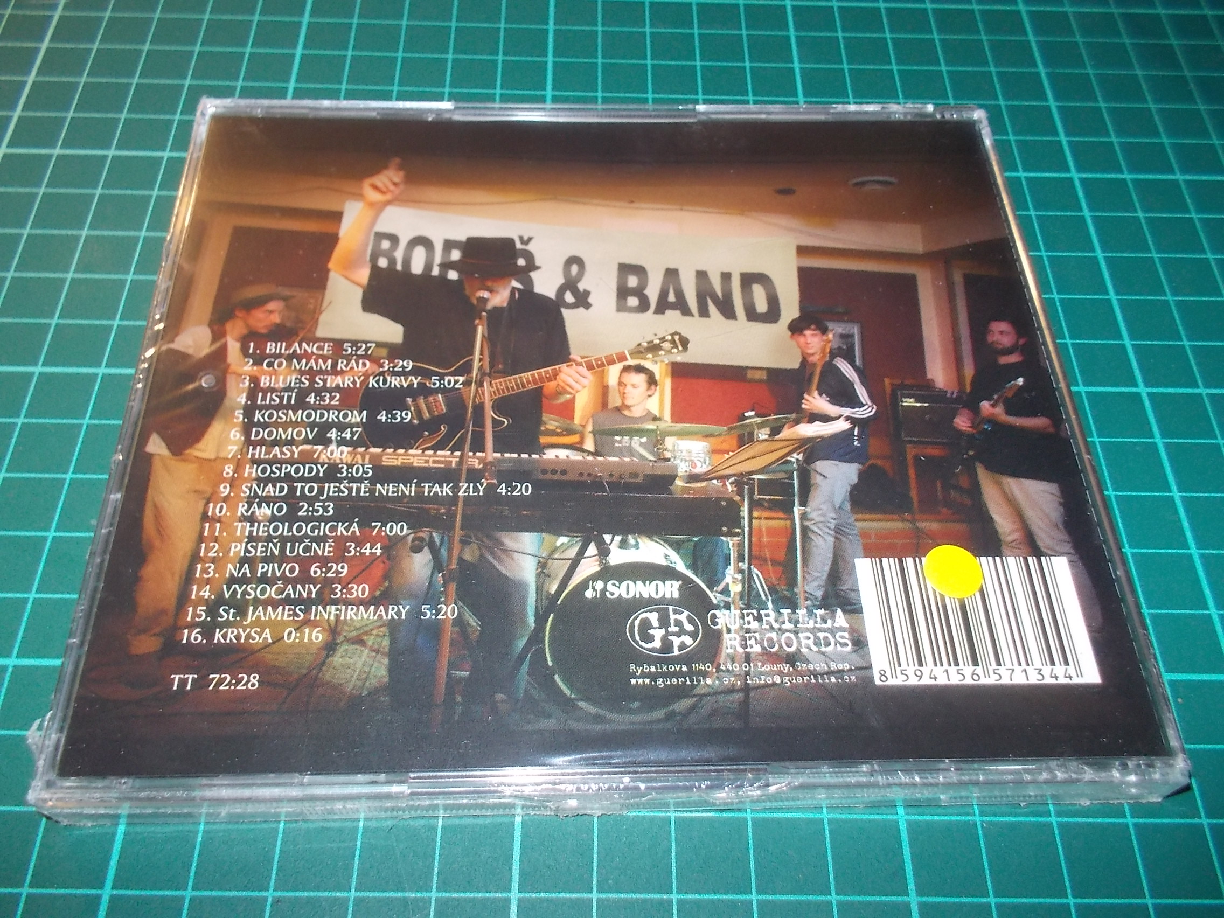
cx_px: 612
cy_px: 459
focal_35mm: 29
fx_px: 1025
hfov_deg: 61.7
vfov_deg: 48.2
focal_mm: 4.1
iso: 200
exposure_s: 1/30
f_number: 3.3
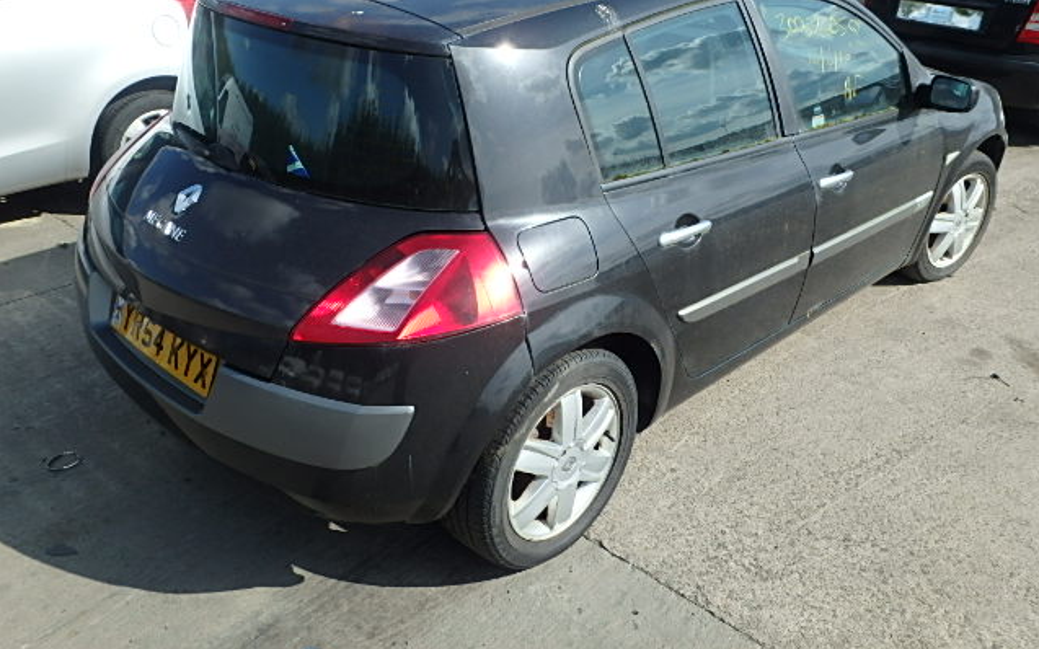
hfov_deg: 58.1
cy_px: 272
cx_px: 520
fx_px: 934
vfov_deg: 38.2
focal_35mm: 33
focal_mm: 5.6
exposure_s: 1/500
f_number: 4.7
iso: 125
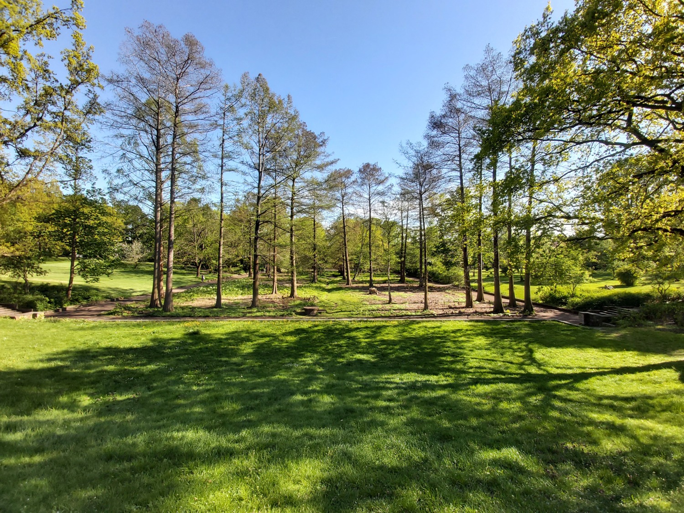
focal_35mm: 12
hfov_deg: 110.5
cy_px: 256
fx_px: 237
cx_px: 342
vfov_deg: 94.5
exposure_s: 1/514
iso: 40
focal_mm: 1.42
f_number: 2.2
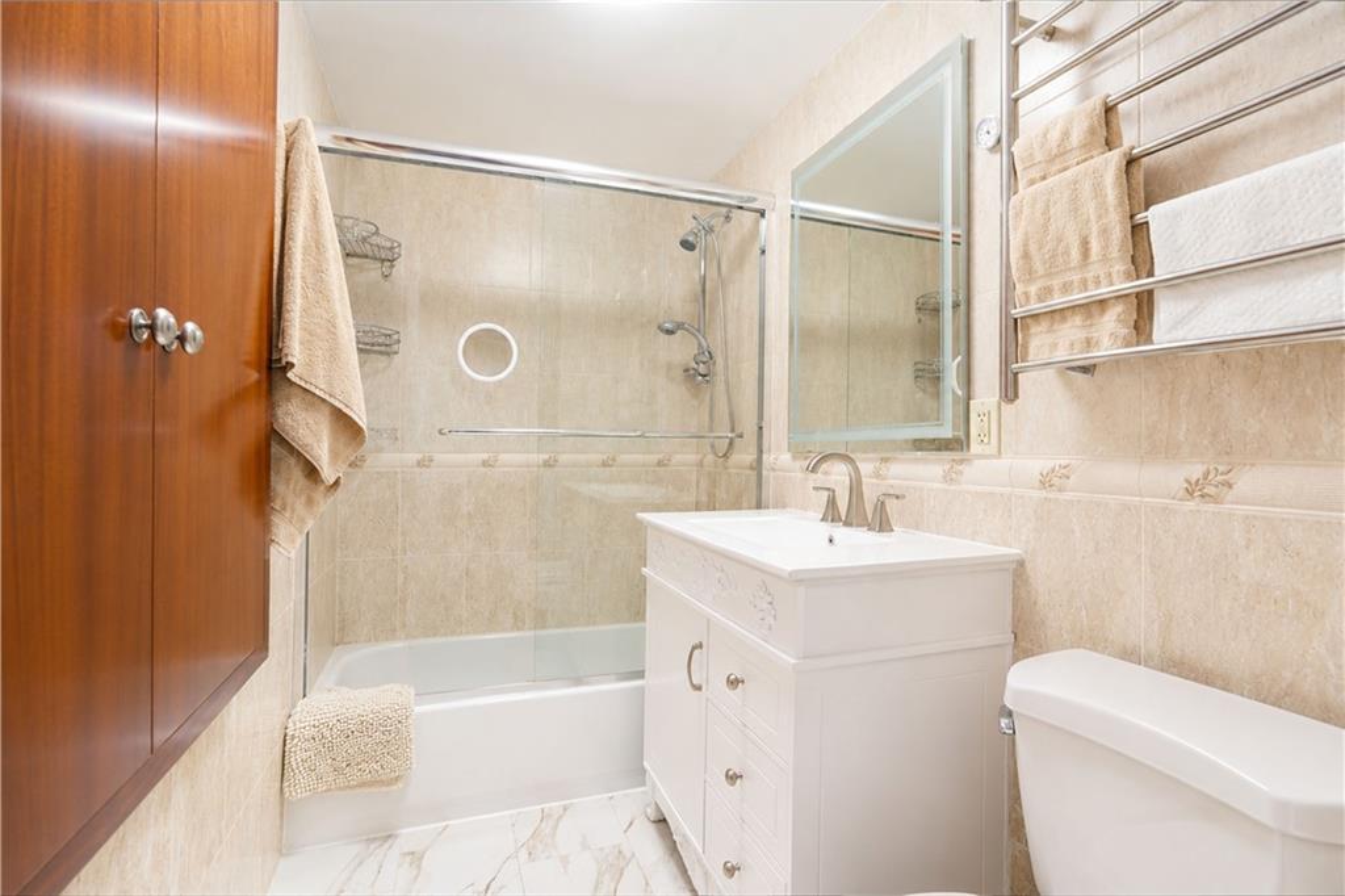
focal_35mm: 16
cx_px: 672
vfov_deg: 73.7
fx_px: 598
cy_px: 448
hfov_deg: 96.8
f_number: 4
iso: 64
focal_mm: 16
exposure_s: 1/8
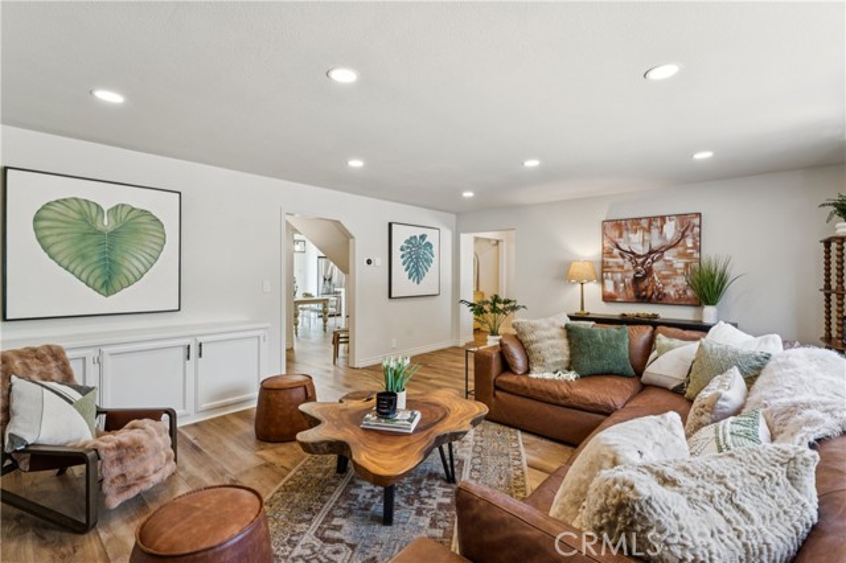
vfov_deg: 73.0
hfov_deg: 96.1
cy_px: 282
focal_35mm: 16
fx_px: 380
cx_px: 423
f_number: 13
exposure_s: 1.3
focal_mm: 16.2
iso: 100
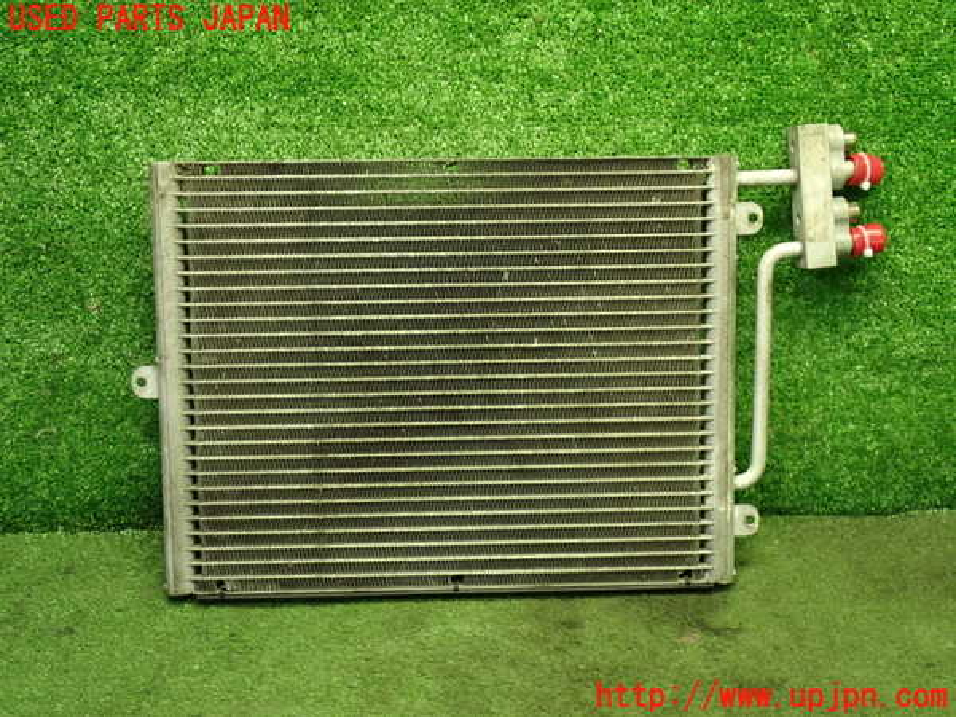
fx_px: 1298
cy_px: 358
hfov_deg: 40.4
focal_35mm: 47
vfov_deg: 30.9
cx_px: 478
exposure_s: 1/50
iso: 640
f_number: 3.1
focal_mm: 8.4
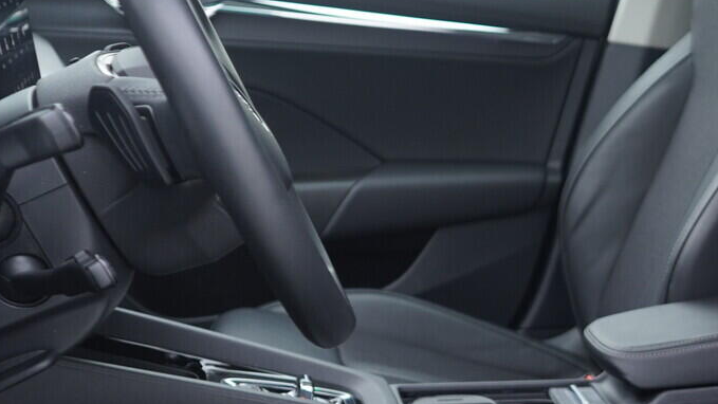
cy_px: 332
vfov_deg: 15.0
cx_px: 735
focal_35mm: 80
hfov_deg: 25.1
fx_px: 1523
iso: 200
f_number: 2.8
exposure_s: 1/40
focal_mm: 24
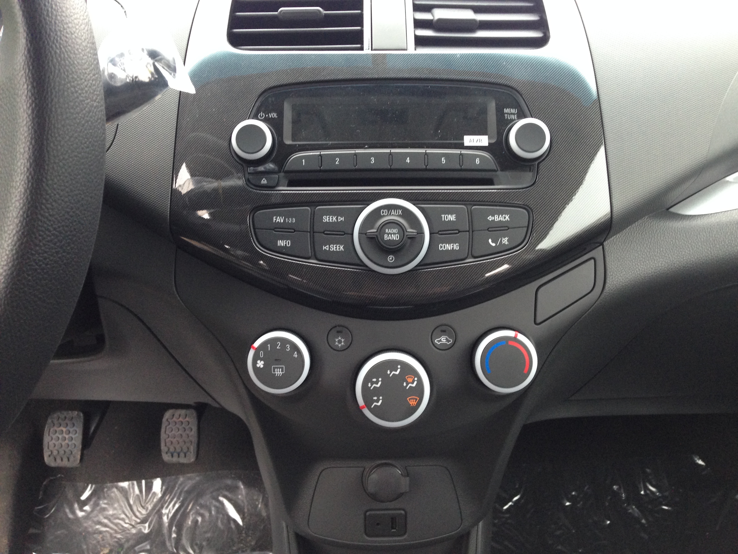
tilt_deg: -22.0
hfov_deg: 55.4
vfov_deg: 42.9
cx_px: 369
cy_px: 277
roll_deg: +0.6
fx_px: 704
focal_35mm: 33
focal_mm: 4.12
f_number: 2.4
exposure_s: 1/20
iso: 160
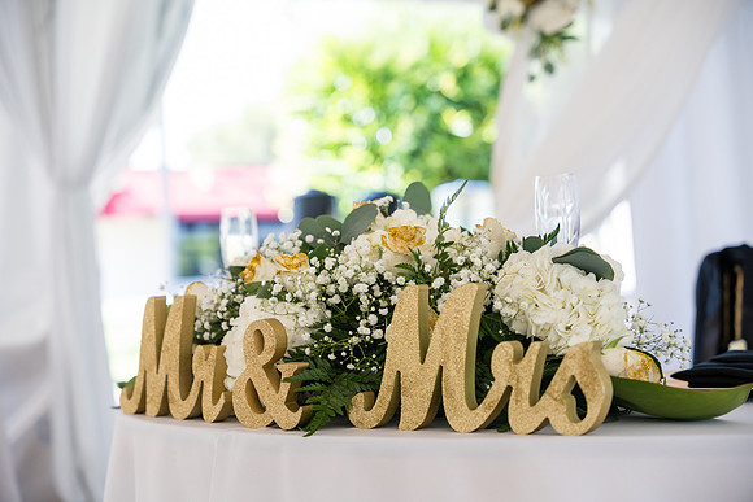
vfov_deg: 19.5
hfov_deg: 28.8
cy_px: 251
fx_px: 1464
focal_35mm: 70
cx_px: 376
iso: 320
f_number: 3.2
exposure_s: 1/250
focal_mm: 70
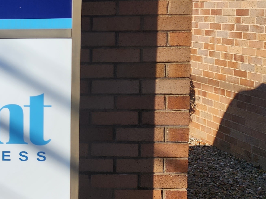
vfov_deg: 20.9
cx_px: -110
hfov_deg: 23.4
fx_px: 538
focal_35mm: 70
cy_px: 53
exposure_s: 1/1016
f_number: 1.8
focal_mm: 6.4
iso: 12
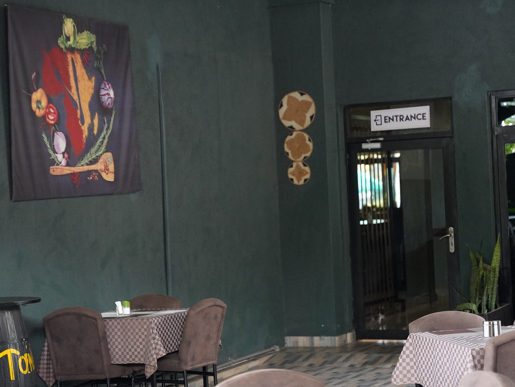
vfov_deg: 16.7
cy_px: 222
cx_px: 231
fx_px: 1317
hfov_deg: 22.1
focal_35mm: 89
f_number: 2.8
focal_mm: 65.4
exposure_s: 1/160
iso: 8000
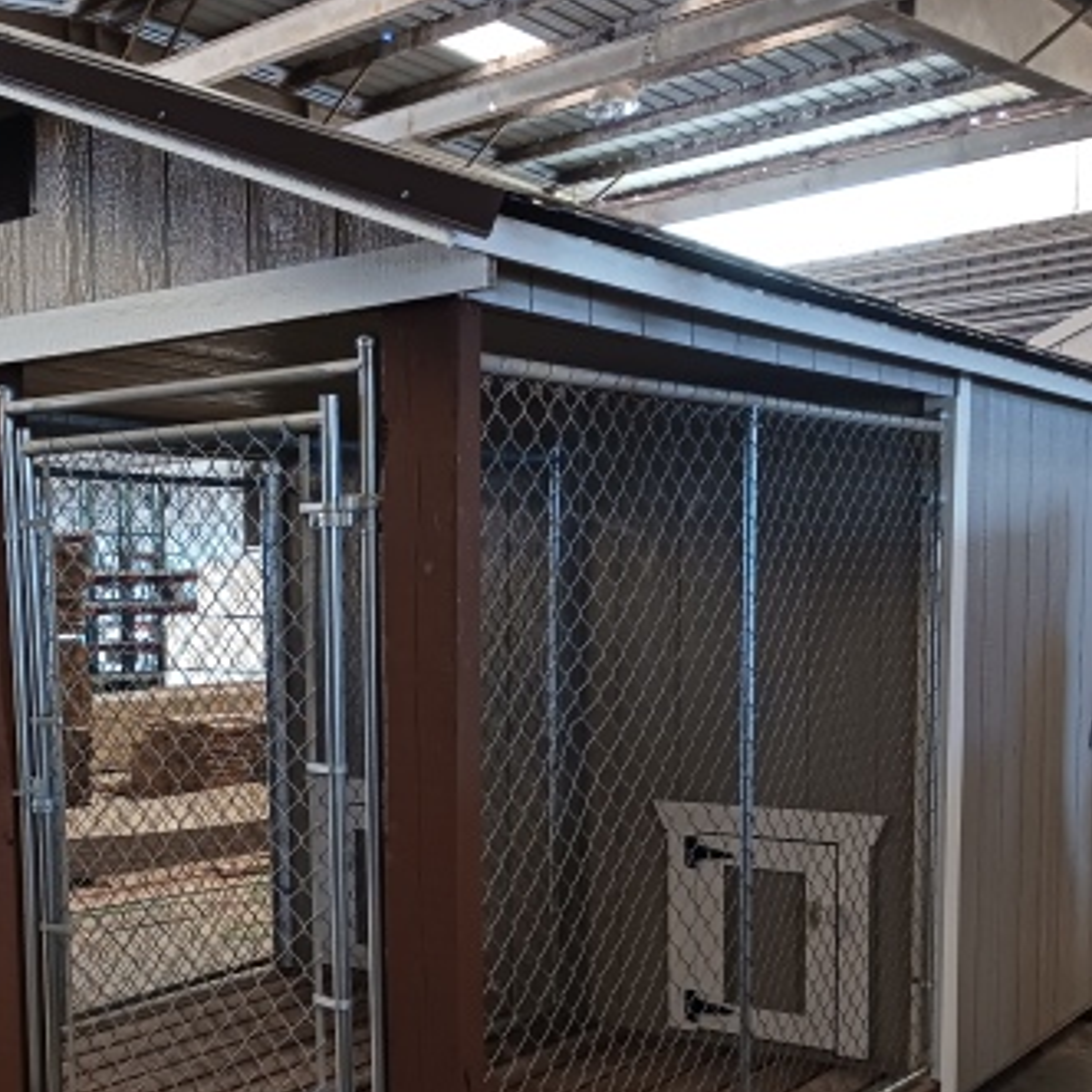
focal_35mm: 46
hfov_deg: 35.9
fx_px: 1642
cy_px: 740
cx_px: 257
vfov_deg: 36.4
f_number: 1.8
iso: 400
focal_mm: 4
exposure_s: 1/24
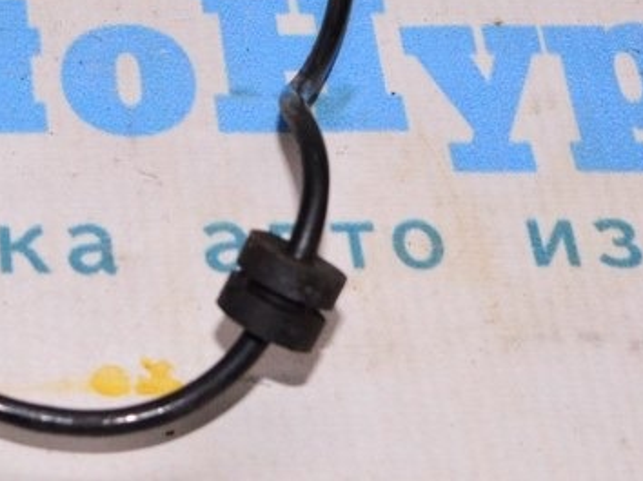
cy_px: -74
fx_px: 2402
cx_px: 44
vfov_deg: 11.3
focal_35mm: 129
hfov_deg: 15.1
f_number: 8
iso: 1600
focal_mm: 31
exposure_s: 1/200
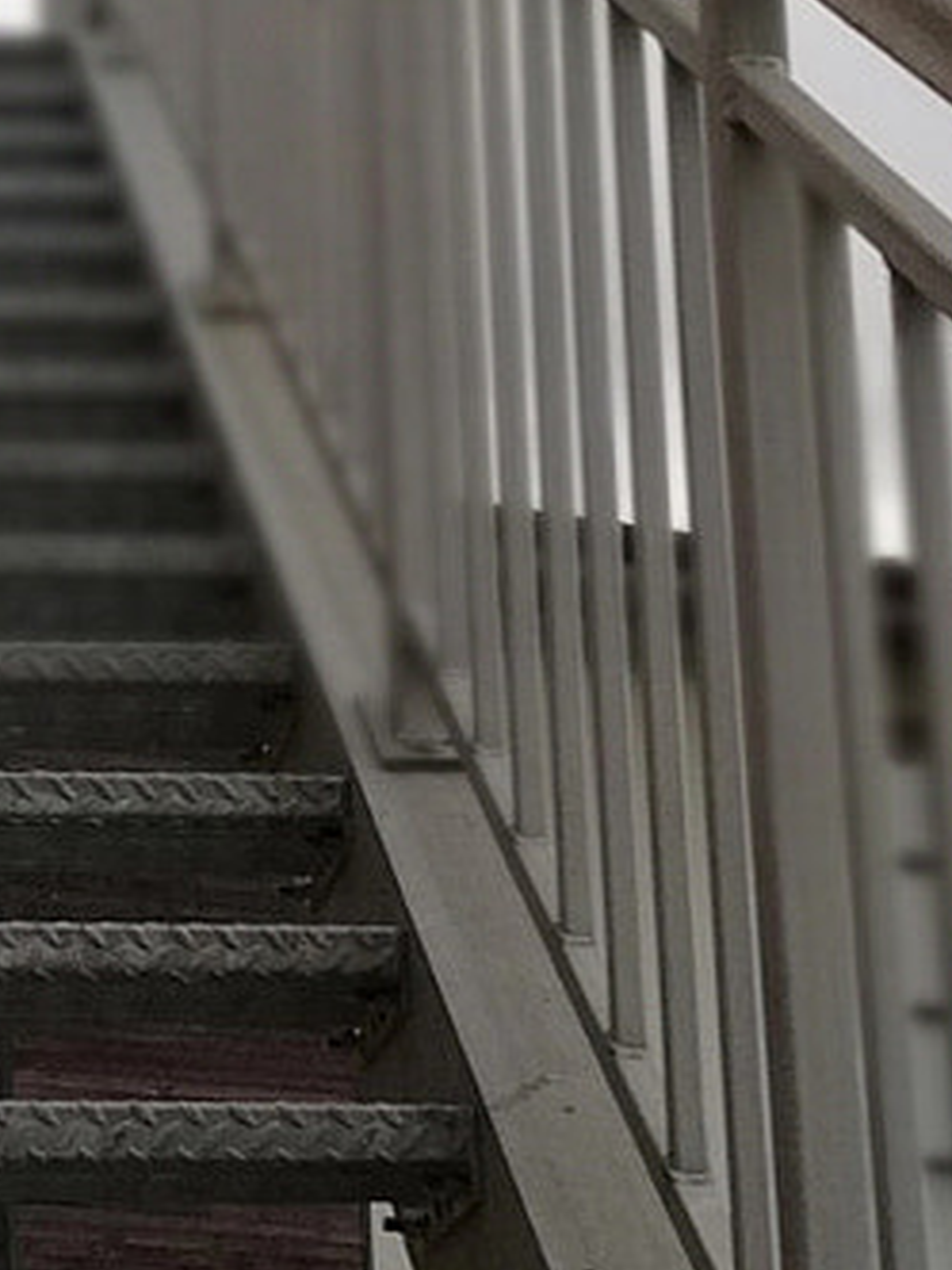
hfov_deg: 11.1
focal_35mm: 130
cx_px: -275
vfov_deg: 15.1
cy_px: 356
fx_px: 4767
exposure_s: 1/254
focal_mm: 3.81
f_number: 6.3
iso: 50
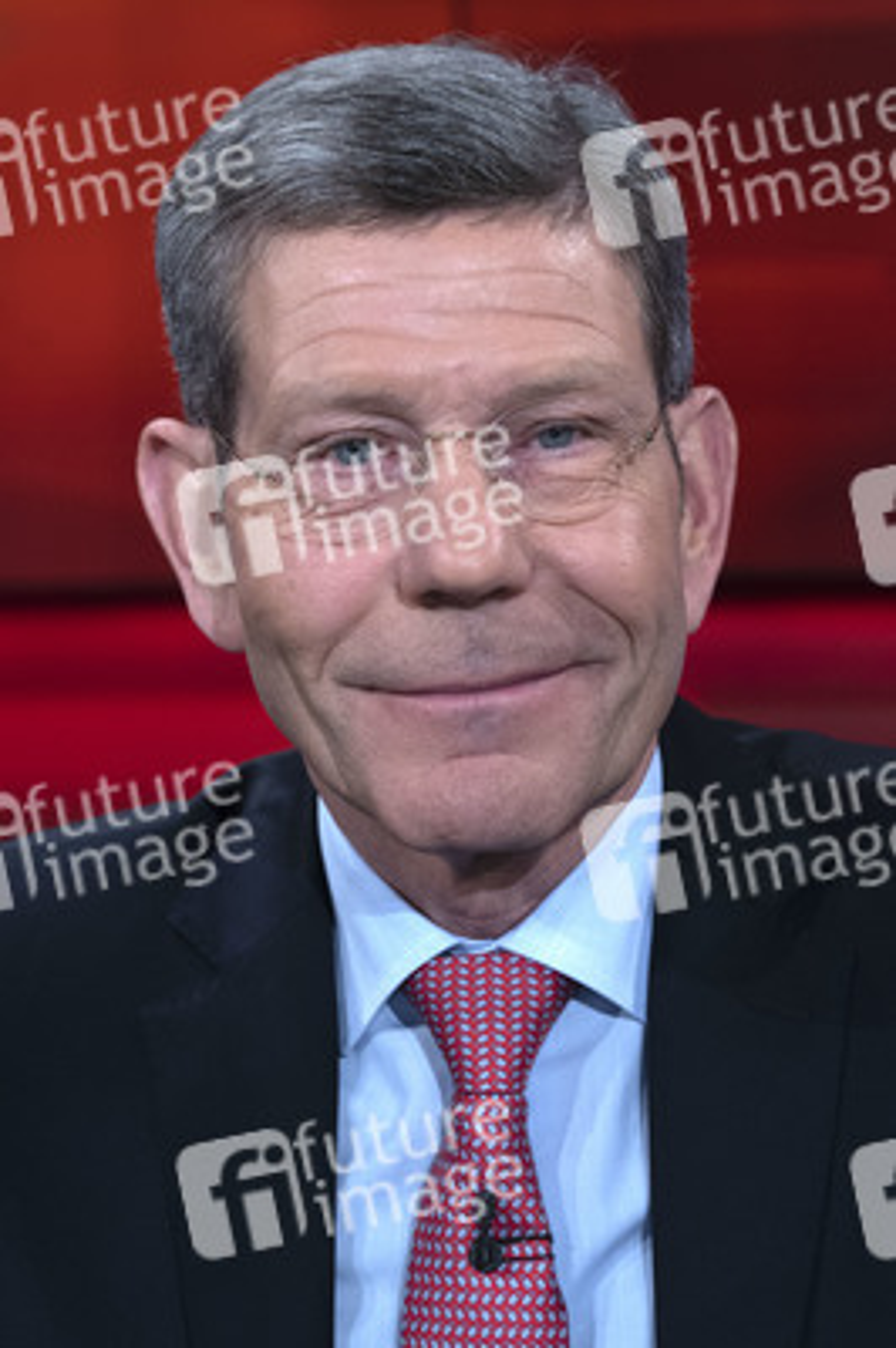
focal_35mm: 68
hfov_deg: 20.0
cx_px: 448
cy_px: 674
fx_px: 2543
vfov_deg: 29.7
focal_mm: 68
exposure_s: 1/125
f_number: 5.6
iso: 1600
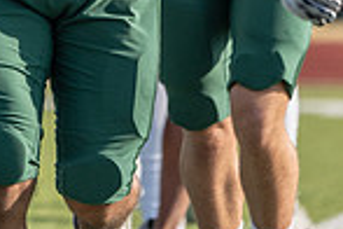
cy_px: -204
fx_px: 13357
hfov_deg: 1.5
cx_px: 82
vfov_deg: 1.0
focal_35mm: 1402
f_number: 5.6
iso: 320
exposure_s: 1/1250
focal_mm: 355
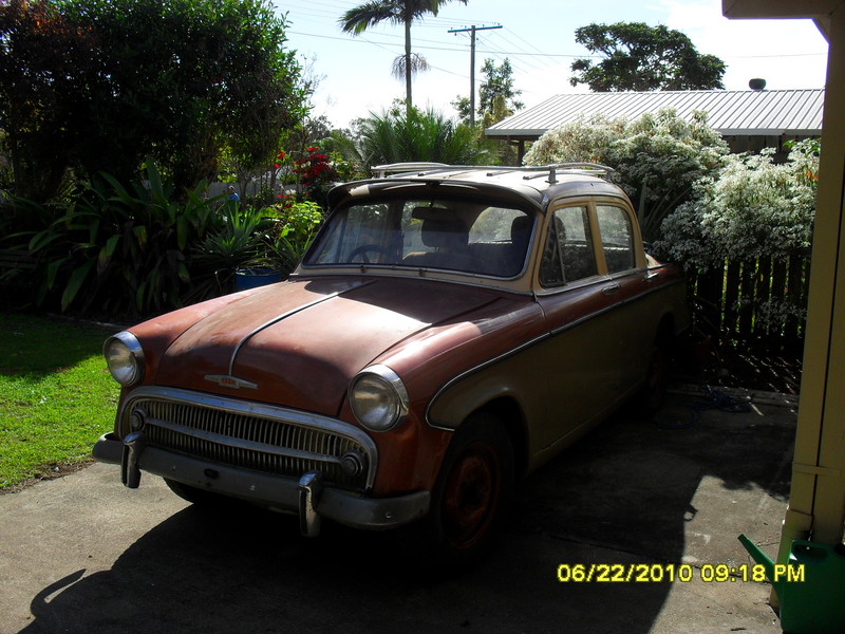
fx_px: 854
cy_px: 317
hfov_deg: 52.6
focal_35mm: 35
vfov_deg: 40.7
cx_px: 422
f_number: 8.4
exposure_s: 1/250
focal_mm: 6.3
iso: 100
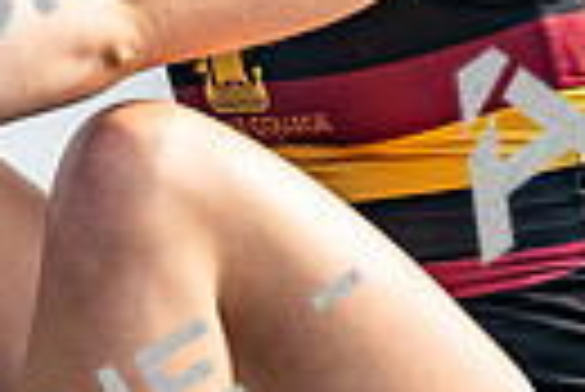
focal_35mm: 2680
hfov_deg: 0.8
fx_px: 43598
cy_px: -164
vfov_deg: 0.5
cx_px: 72
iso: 360
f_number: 4
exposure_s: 1/2500
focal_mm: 600
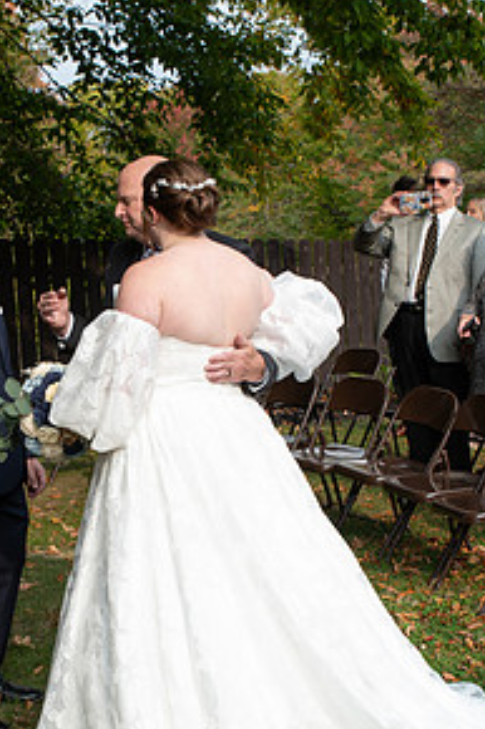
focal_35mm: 70
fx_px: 1416
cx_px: 183
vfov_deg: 28.8
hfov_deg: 19.4
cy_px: 450
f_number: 8
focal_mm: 35
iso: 400
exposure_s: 1/200
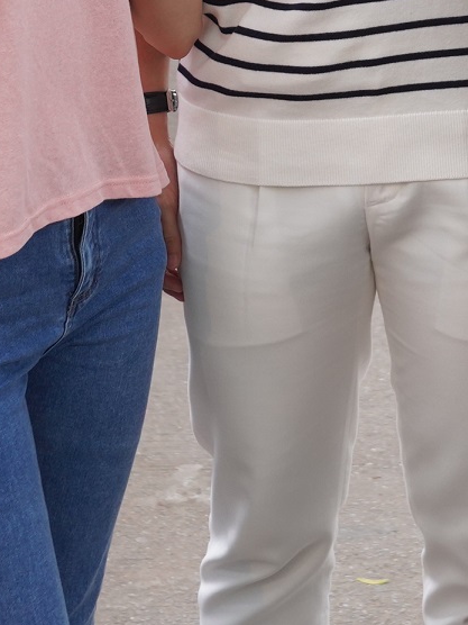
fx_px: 2668
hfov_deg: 10.0
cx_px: 346
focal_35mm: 148
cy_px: -200
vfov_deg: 12.9
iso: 500
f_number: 4
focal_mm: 30
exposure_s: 1/250
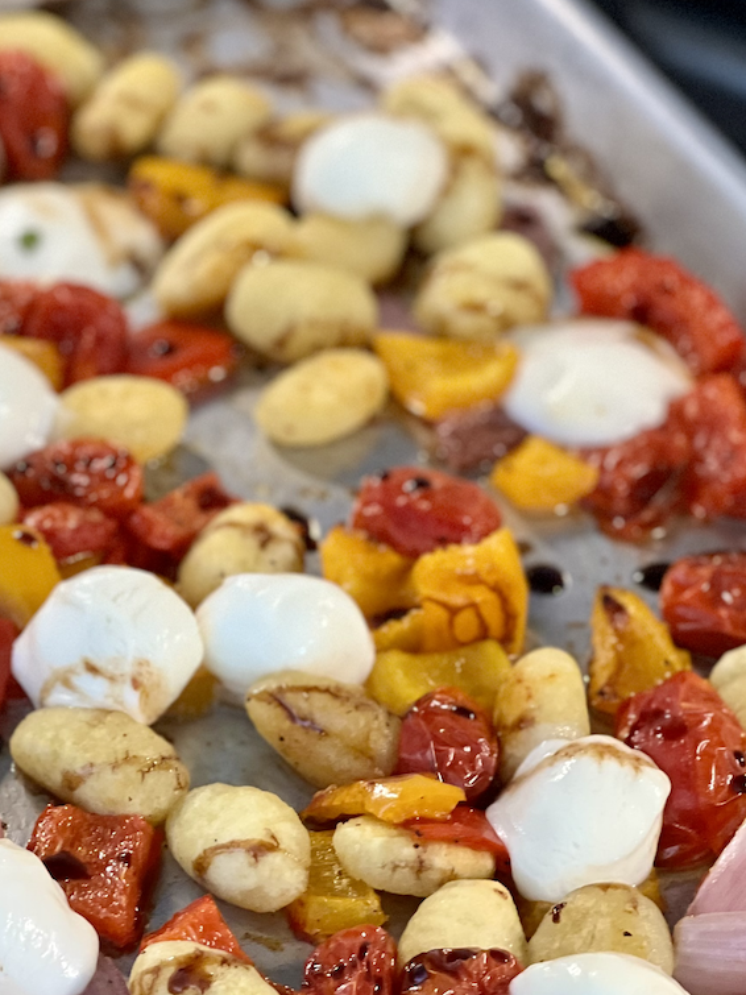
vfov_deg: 14.4
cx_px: 153
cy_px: 852
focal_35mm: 136
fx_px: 3909
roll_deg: -3.2
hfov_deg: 10.9
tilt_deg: -44.0
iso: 400
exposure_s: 1/40
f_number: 2.8
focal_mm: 9
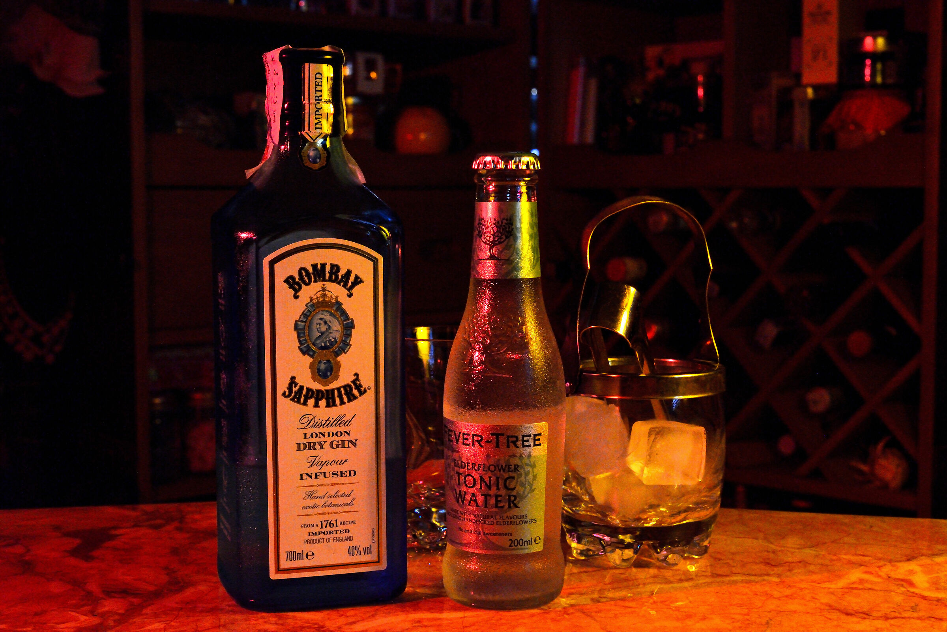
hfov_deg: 39.6
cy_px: 316
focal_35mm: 50
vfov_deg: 27.0
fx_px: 1316
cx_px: 474
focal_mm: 50
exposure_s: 1/40
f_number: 14
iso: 6400
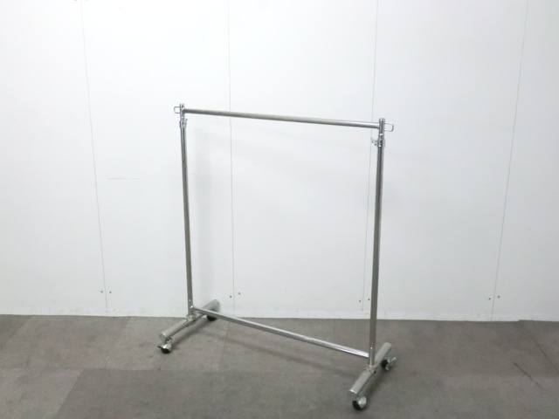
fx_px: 614
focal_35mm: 38
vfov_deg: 37.7
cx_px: 280
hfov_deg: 49.0
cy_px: 210
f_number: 3.9
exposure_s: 1/60
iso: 800
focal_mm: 6.9
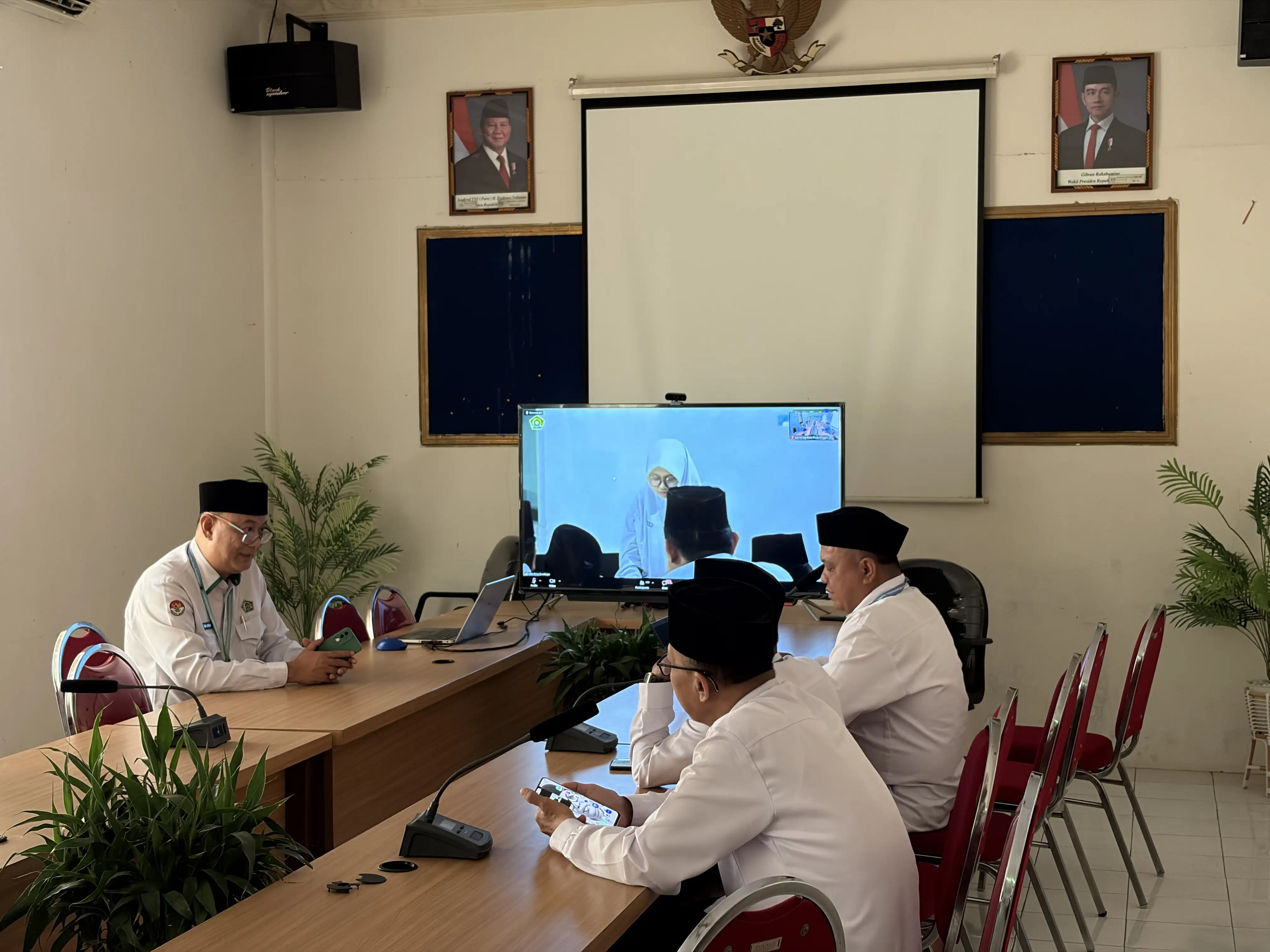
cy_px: 476
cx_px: 635
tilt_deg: -1.9
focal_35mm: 52
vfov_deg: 28.0
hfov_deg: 36.8
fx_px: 1908
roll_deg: +0.4
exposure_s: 1/60
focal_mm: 5.96
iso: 160
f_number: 1.6
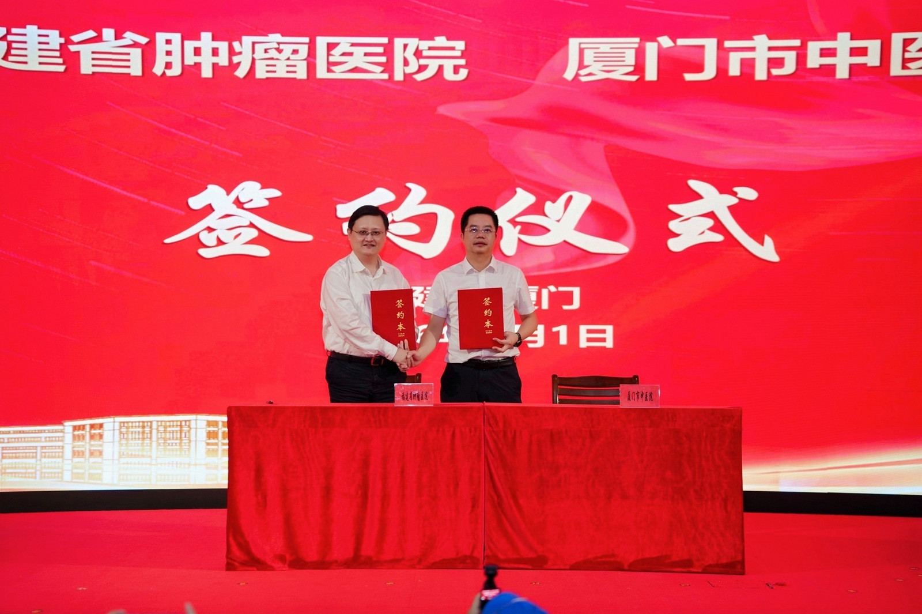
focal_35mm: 70
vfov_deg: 19.4
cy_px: 307
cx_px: 461
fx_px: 1792
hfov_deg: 28.9
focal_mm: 70
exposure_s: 1/100
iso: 320
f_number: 2.8
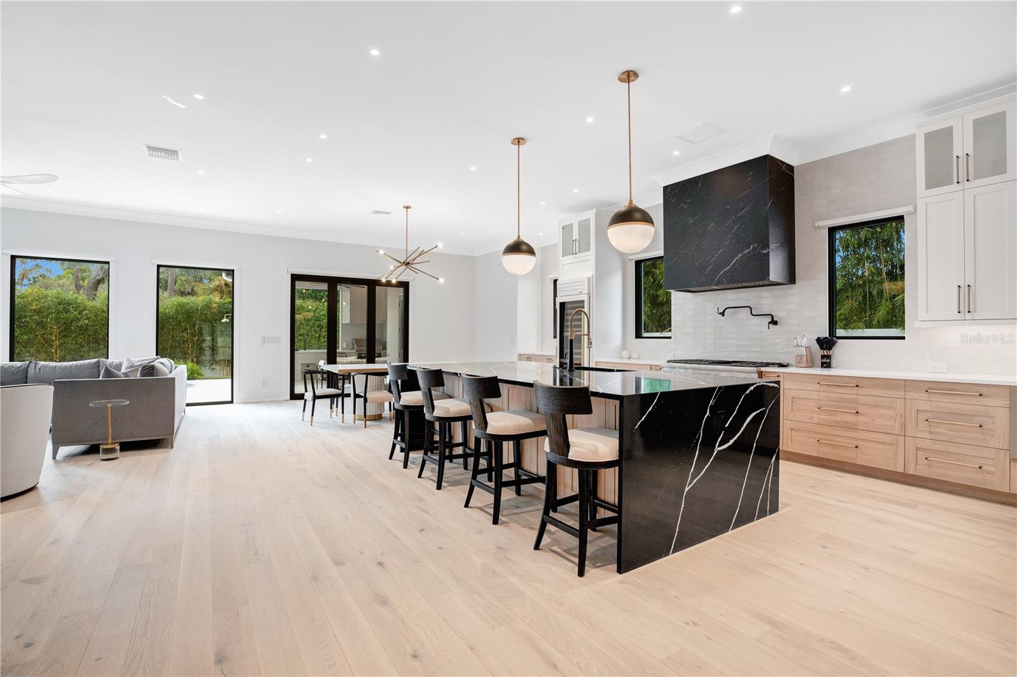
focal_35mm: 16
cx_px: 508
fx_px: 452
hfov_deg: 96.7
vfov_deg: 73.7
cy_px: 338
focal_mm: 16
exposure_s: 1/20
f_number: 8
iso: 500
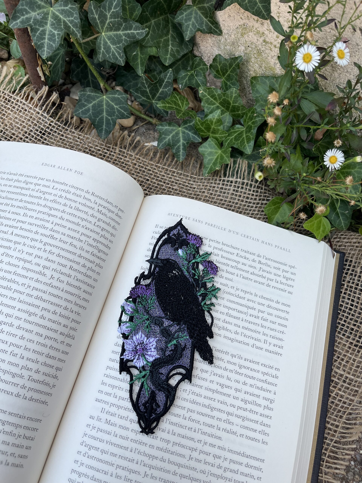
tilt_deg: -63.3
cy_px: 242
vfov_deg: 67.3
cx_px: 181
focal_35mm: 26
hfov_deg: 53.1
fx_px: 363
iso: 50
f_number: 1.6
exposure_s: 1/399
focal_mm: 5.1
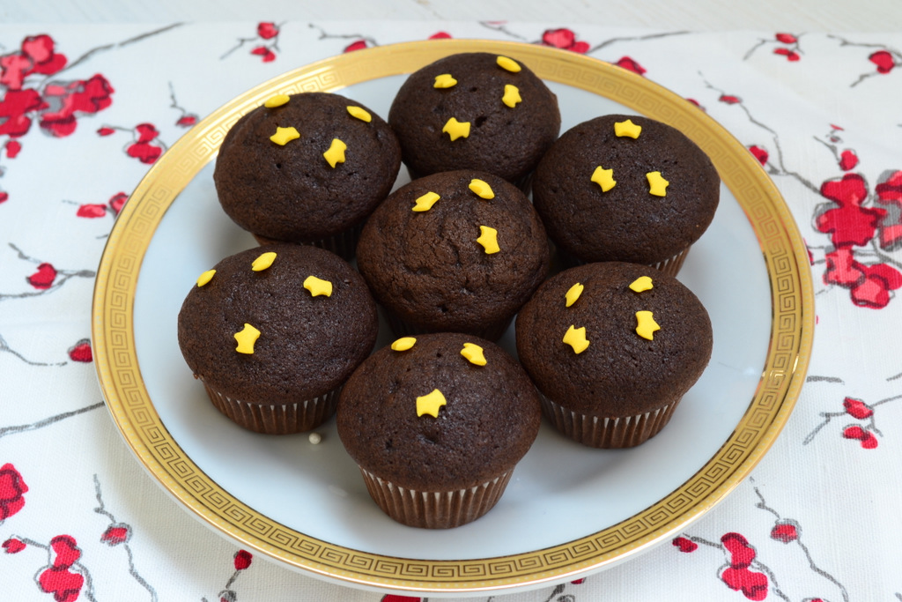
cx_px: 451
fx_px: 1503
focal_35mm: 60
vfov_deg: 22.6
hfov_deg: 33.4
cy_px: 301
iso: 200
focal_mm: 40
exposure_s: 1/60
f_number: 10
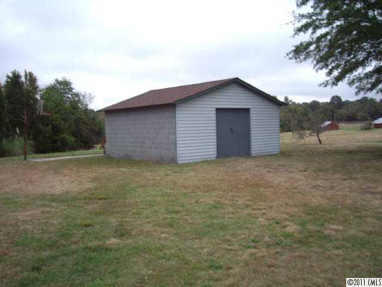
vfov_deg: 37.7
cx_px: 191
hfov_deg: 49.0
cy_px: 144
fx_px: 419
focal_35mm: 38
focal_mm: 6.2
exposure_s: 1/250
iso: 100
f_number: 4.3
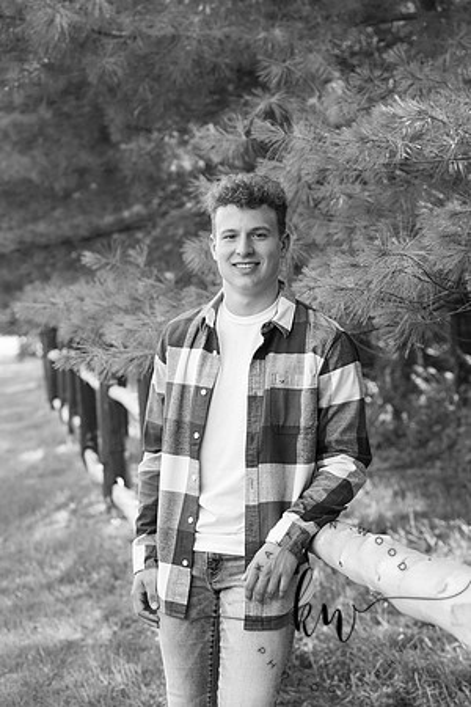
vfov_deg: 23.6
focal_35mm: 86
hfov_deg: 15.9
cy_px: 354
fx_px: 1688
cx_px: 236
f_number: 5
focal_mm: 86
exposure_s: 1/200
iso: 400
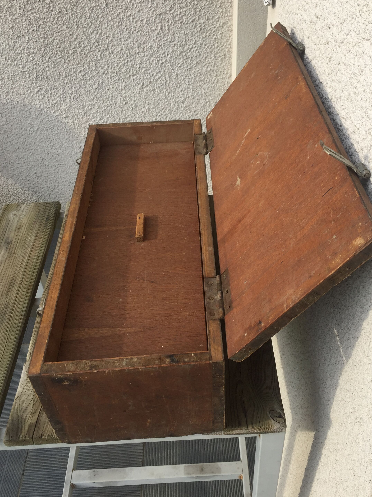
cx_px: 206
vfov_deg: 55.4
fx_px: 473
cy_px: 250
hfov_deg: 42.9
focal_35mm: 33
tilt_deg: -42.7
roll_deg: +0.7
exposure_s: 1/860
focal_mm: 4.15
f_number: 2.2
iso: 32
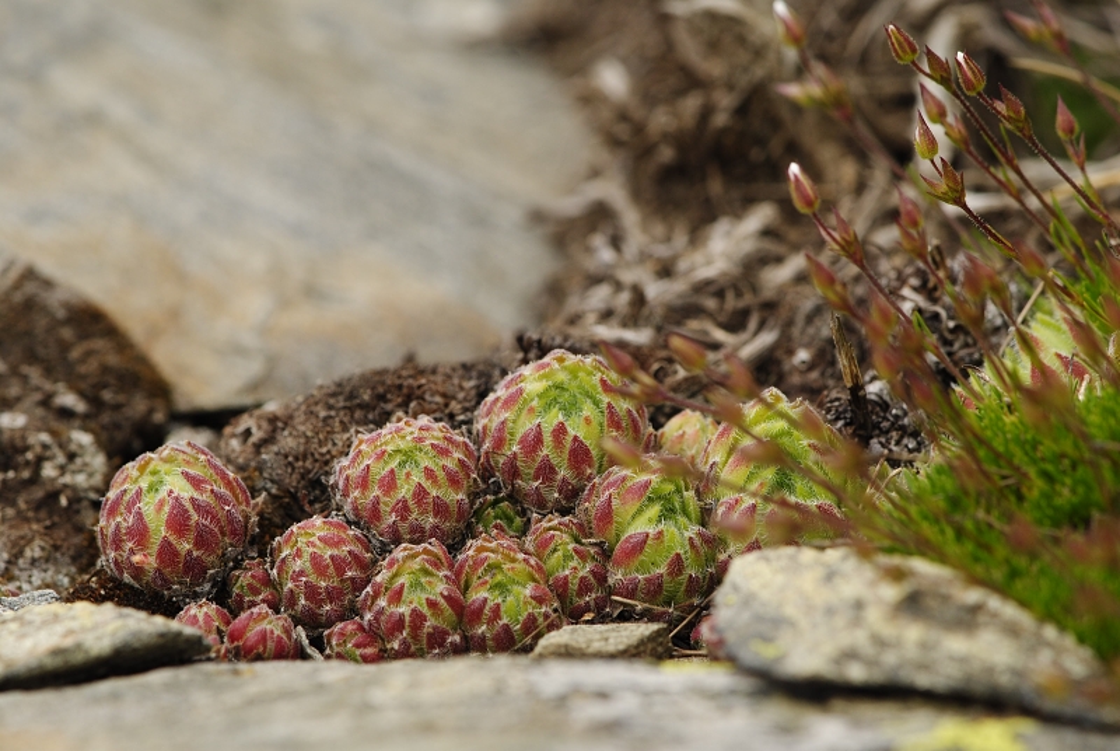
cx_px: 560
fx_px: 3972
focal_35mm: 128
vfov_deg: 10.8
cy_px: 376
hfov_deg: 16.0
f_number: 7.1
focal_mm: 85
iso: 200
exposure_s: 1/200
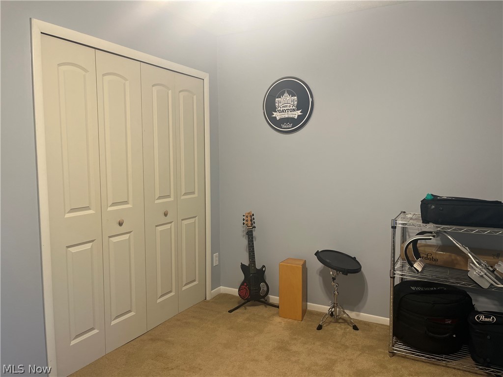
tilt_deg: -5.8
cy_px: 188
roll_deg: +0.7
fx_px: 378
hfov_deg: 67.3
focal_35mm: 26
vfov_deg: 53.1
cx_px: 252
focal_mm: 5.1
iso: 64
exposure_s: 1/60
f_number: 1.6
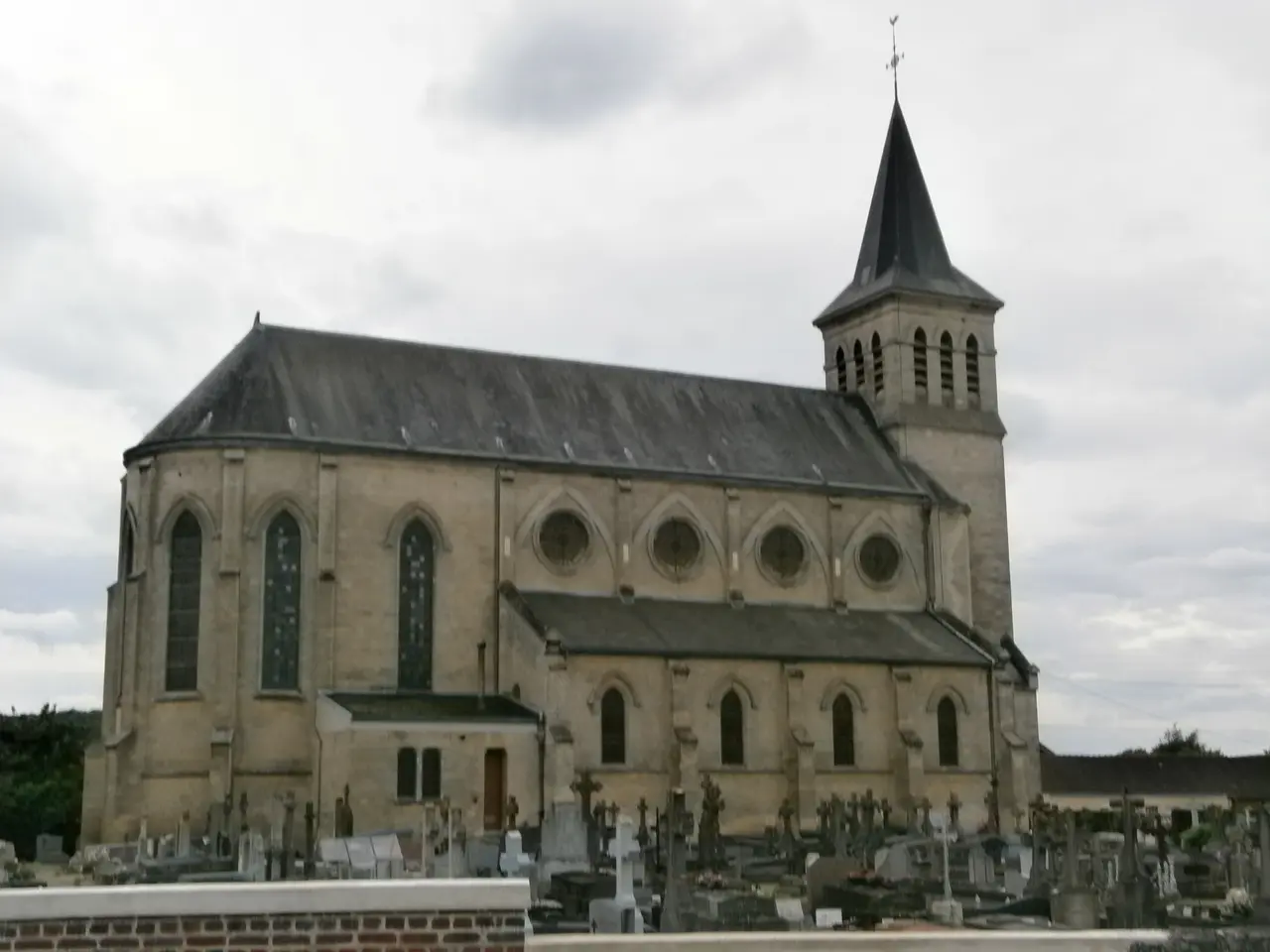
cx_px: 635
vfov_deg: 31.5
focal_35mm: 46
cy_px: 476
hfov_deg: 41.2
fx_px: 1688
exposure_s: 1/100
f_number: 13
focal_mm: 8.1
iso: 100
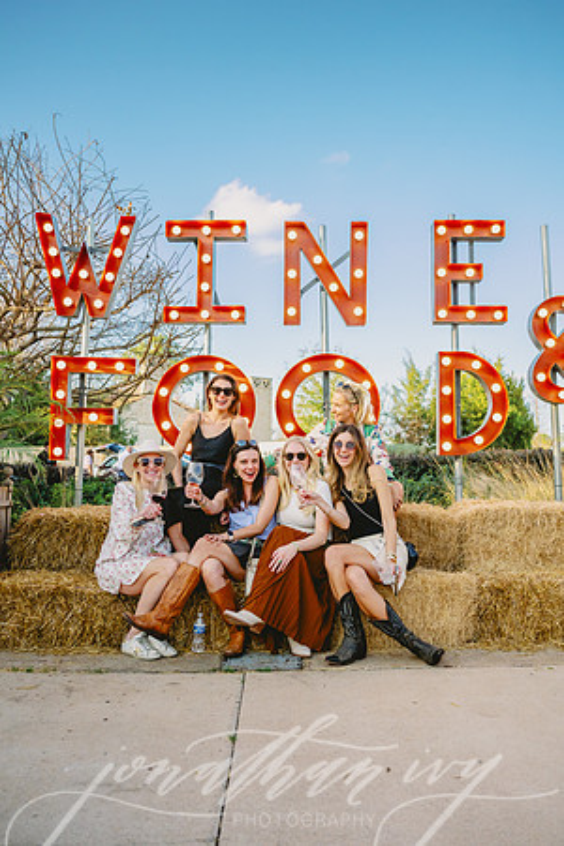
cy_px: 423
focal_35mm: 28
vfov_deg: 64.6
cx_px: 282
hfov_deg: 45.7
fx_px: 670
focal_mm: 28.5
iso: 1250
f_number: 2.8
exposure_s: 1/6400
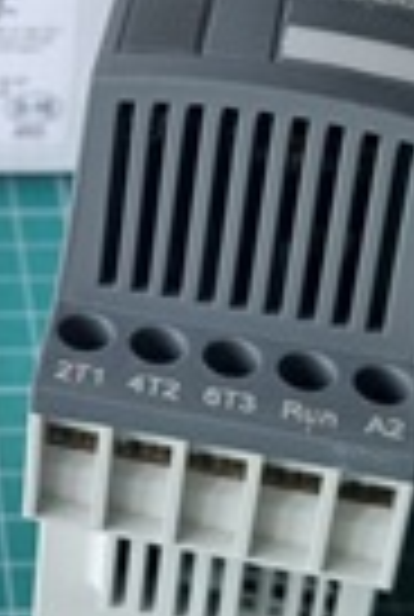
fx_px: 1905
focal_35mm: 111
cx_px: -178
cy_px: 72
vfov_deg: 18.1
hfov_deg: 11.9
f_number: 1.8
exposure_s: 1/100
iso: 50
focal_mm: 5.4
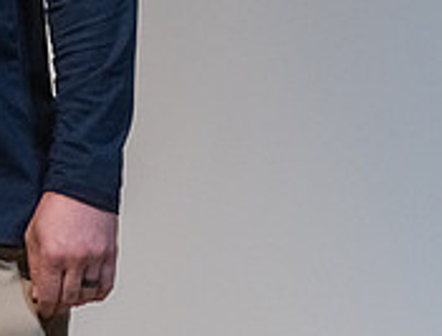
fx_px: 8199
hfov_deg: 3.1
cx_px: -276
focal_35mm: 639
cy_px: -177
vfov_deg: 2.3
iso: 5000
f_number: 4
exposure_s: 1/320
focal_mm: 164
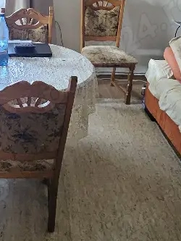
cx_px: -20
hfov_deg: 25.9
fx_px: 362
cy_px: 77
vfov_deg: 36.4
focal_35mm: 52
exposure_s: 1/33
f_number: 2.2
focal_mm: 1.7
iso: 400
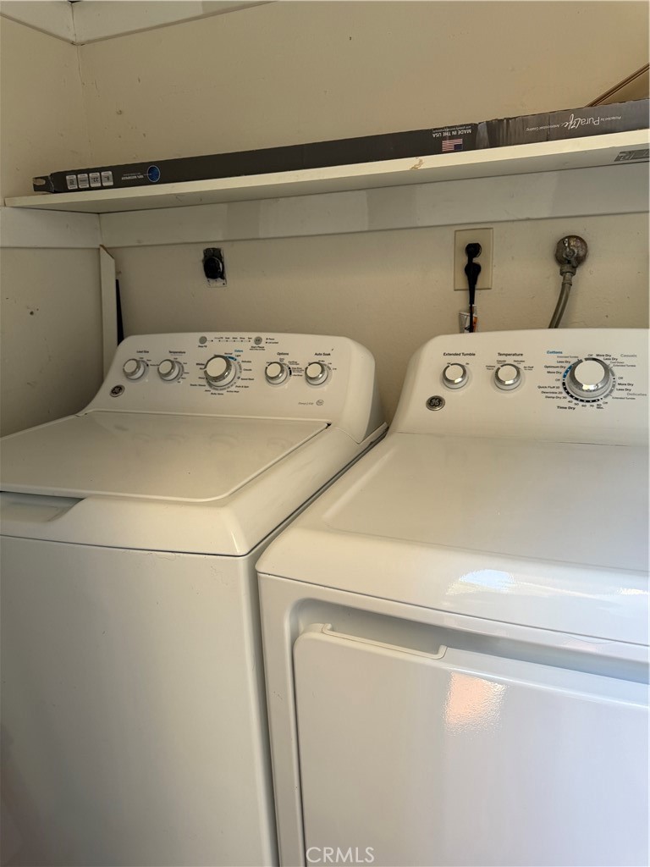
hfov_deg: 56.8
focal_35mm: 24
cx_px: 325
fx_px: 601
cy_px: 434
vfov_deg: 71.6
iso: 125
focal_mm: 6.76
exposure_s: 1/121
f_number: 1.78
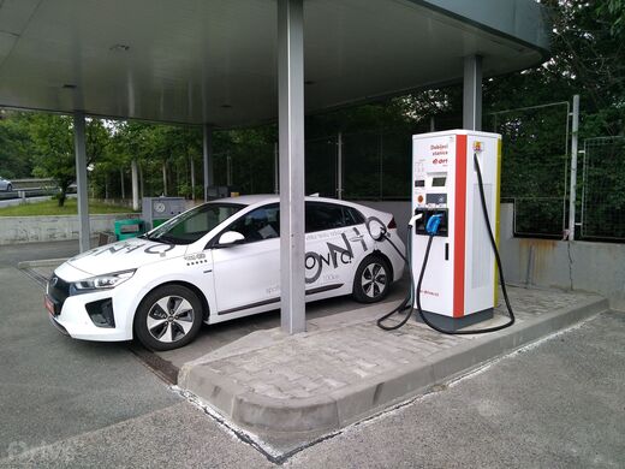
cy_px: 234
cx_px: 312
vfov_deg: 53.1
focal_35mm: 26
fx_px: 469
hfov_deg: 67.3
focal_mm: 3.46
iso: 100
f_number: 2.2
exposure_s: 1/340
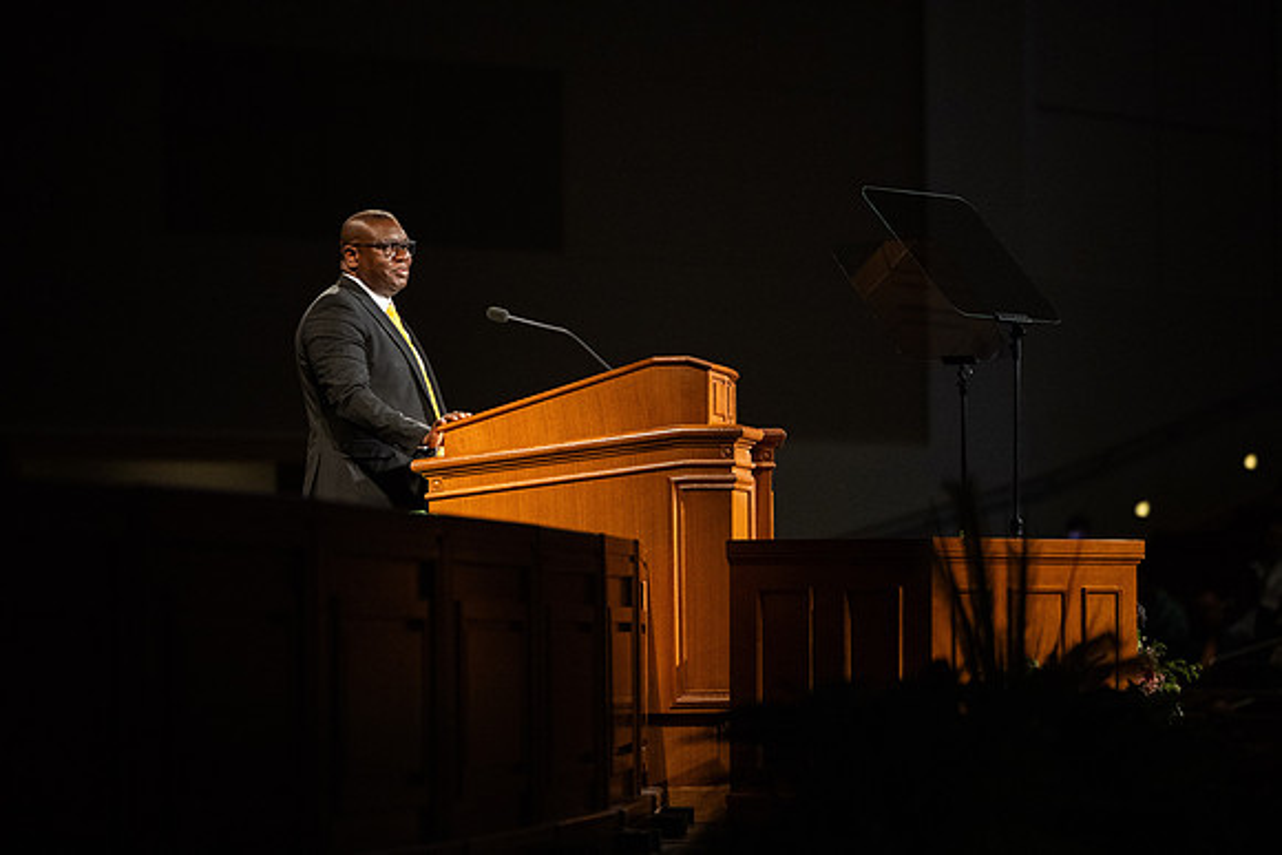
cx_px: 641
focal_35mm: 180
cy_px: 428
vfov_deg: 7.6
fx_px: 6411
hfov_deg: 11.4
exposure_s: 1/320
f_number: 2.8
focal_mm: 180
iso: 3200
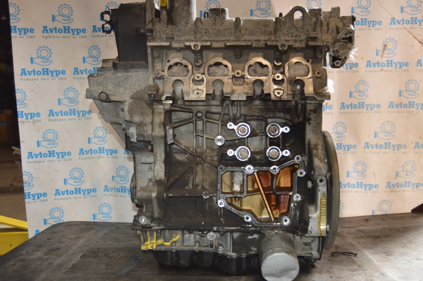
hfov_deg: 53.2
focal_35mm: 36
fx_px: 423
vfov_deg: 36.8
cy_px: 140
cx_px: 212
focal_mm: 24
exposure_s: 1/60
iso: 560
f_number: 3.8
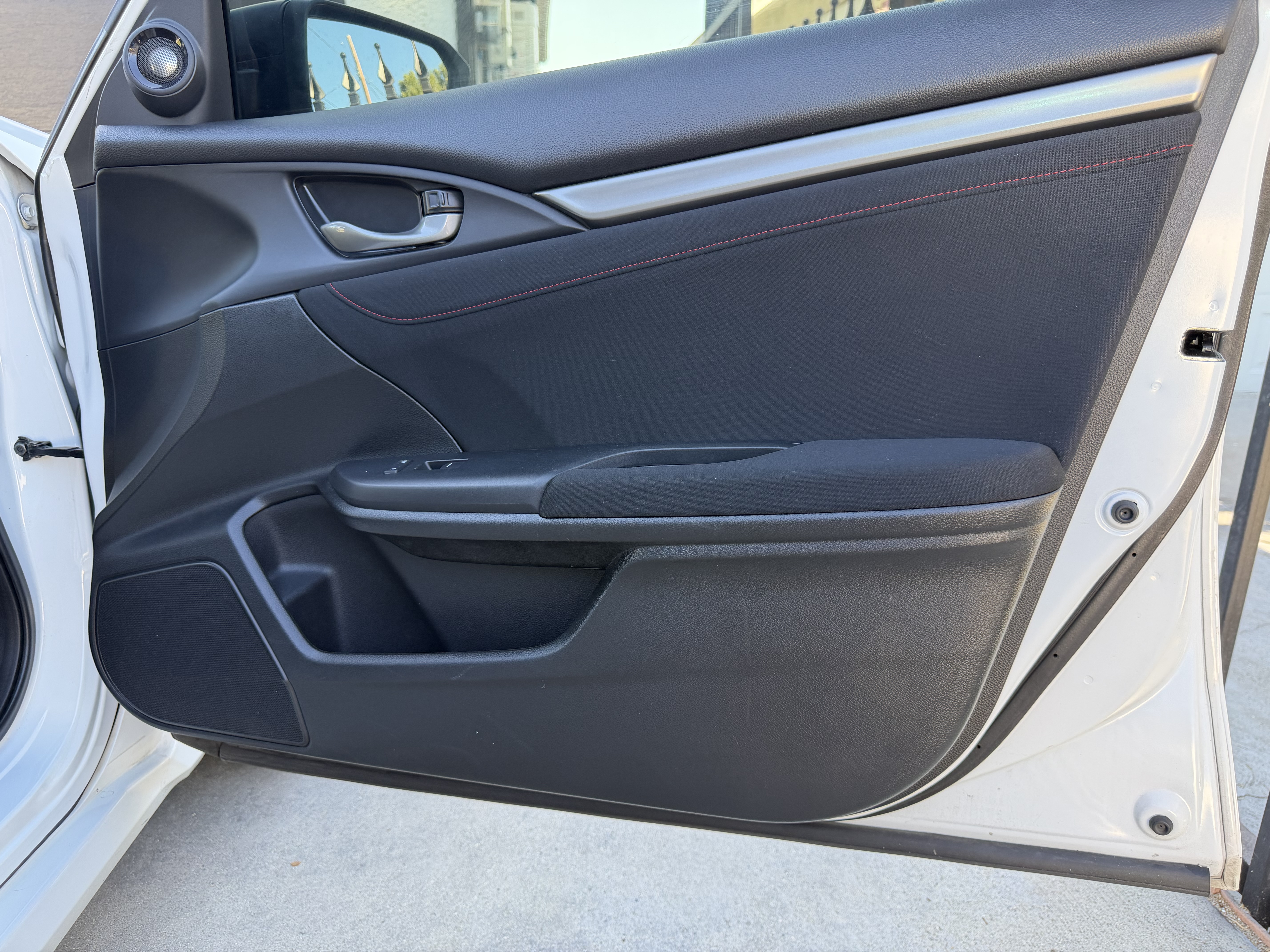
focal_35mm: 24
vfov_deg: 56.8
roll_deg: +1.0
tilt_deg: -18.2
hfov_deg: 71.6
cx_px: 635
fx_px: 881
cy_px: 476
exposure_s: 1/193
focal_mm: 6.76
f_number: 1.78
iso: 125
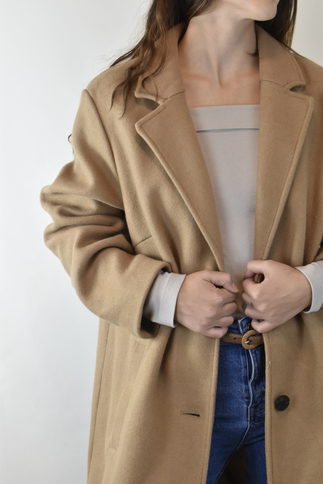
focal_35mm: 69
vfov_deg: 29.2
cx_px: 162
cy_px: 242
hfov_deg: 19.7
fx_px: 929
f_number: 13
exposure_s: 1/40
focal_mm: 46
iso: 1000
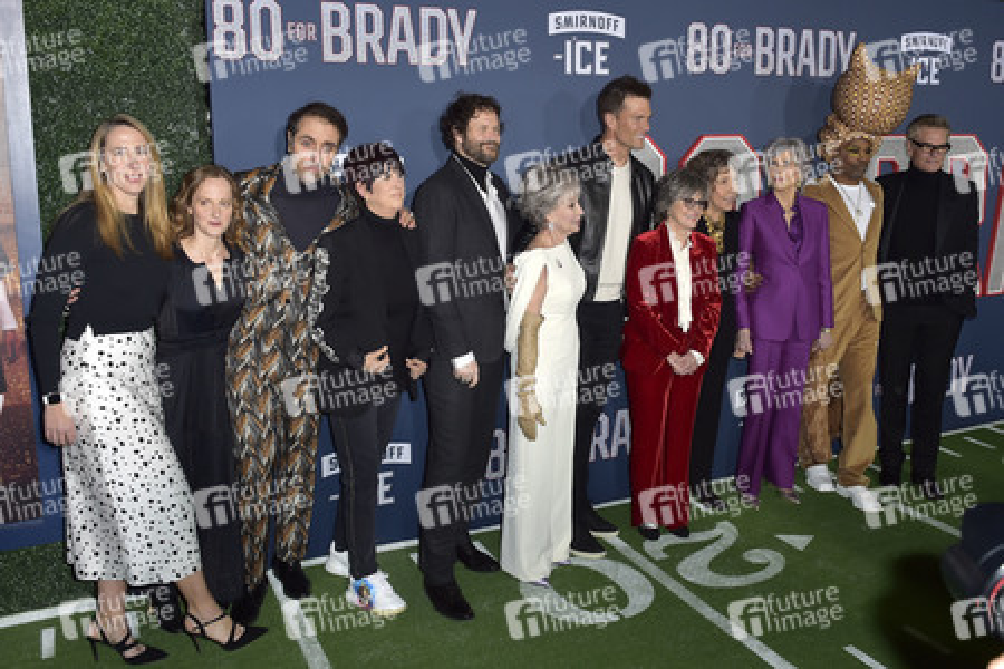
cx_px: 502
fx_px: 781
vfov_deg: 46.4
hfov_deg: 65.5
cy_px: 334
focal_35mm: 28
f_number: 6.3
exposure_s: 1/250
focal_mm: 28
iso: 500
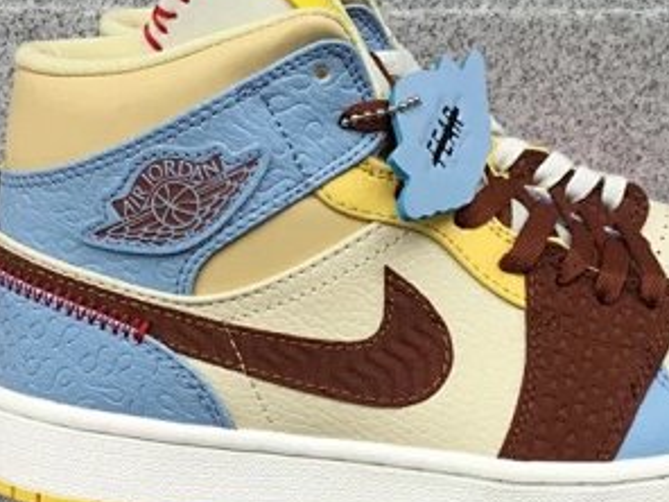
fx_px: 1295
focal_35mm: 67
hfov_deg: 28.8
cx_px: 429
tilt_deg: -19.7
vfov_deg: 21.8
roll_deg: +0.4
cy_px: 369
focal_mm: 3.3
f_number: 2.4
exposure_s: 1/100
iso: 25
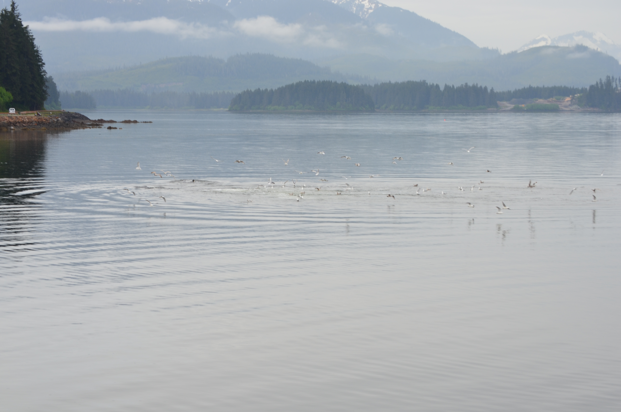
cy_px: 206
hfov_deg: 19.5
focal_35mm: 105
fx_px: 1807
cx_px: 310
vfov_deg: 13.0
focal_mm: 70
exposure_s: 1/100
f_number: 11
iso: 200
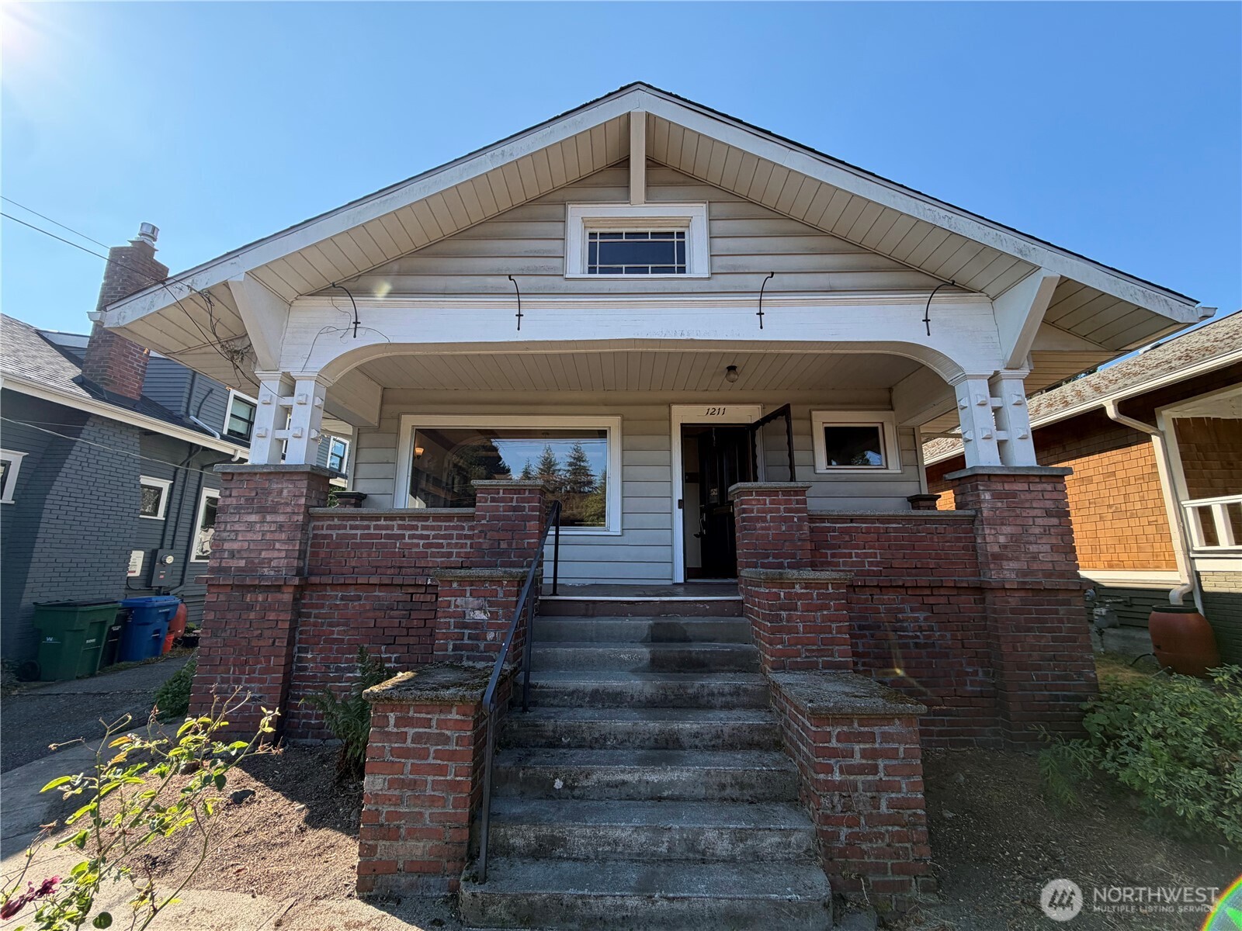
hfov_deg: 102.1
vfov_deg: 85.7
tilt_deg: +11.7
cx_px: 621
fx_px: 502
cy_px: 466
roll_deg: -0.1
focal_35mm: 14
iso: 50
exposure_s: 1/502
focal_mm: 2.22
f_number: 2.2
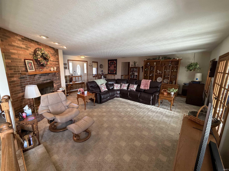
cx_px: 114
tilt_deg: -10.3
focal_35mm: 14
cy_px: 86
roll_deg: -0.8
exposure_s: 1/60
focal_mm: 2.22
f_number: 2.2
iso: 320
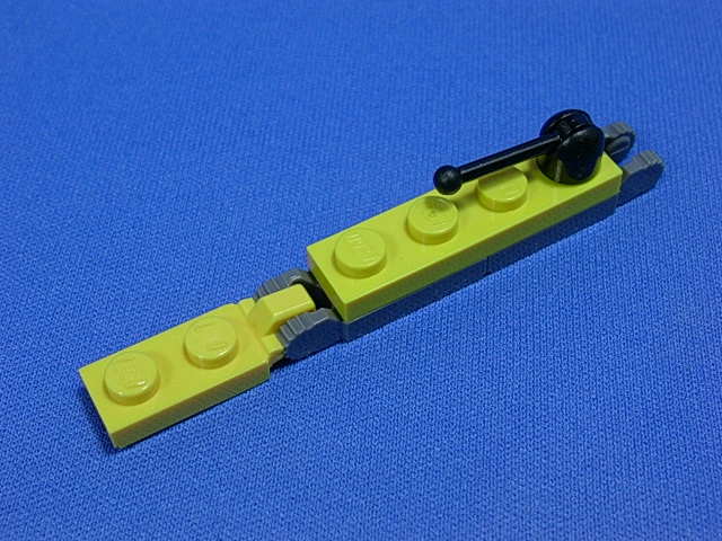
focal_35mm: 60
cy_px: 270
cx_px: 361
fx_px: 1251
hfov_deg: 32.2
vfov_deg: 24.4
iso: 70
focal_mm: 9
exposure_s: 1/38
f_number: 3.4
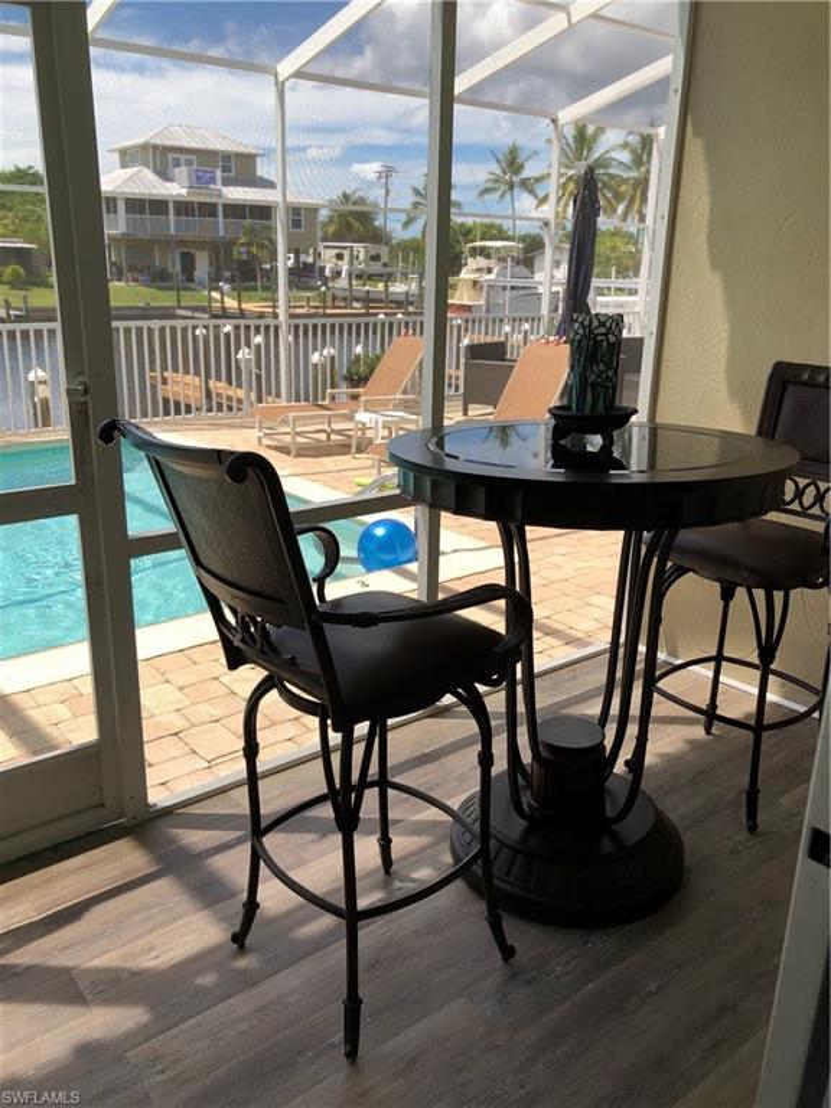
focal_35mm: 28
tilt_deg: -18.7
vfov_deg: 63.4
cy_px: 554
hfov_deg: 49.7
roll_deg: -0.8
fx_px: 896
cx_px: 416
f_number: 1.8
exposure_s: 1/480
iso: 20
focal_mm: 3.99
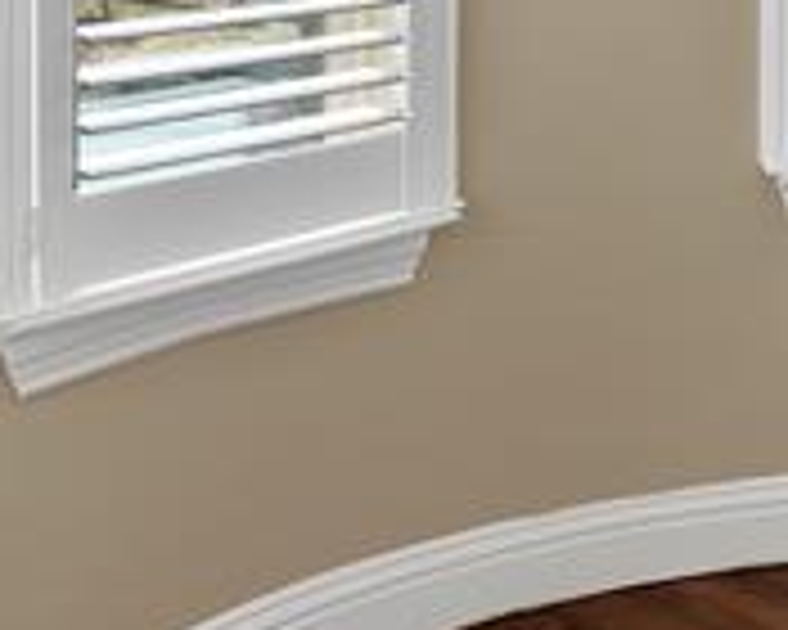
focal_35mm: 66
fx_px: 1539
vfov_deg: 20.9
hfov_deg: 28.4
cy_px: -202
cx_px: 576
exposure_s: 1/30
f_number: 9
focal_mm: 12
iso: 640
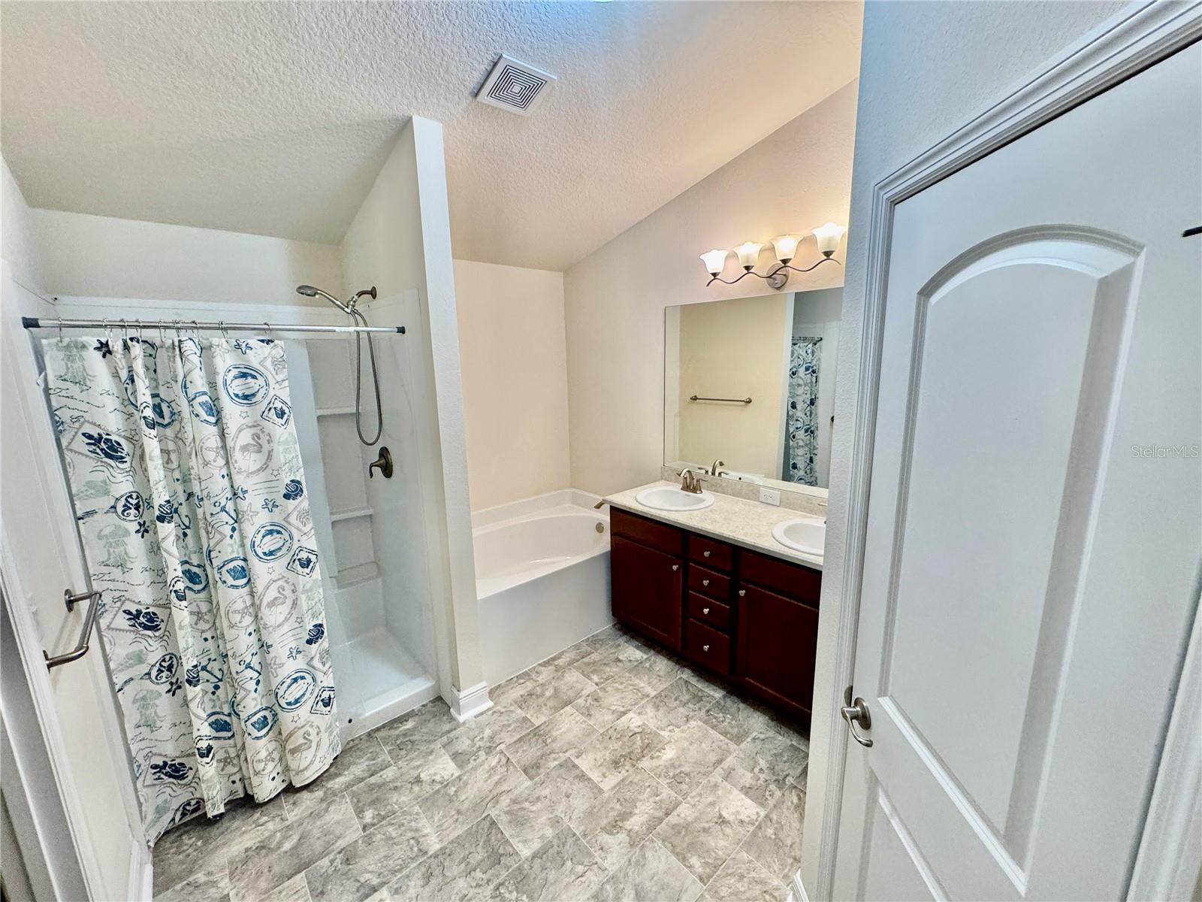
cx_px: 601
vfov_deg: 85.7
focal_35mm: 14
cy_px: 451
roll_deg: +1.5
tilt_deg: -10.7
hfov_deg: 102.1
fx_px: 486
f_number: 2.2
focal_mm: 2.22
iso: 250
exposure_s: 1/120
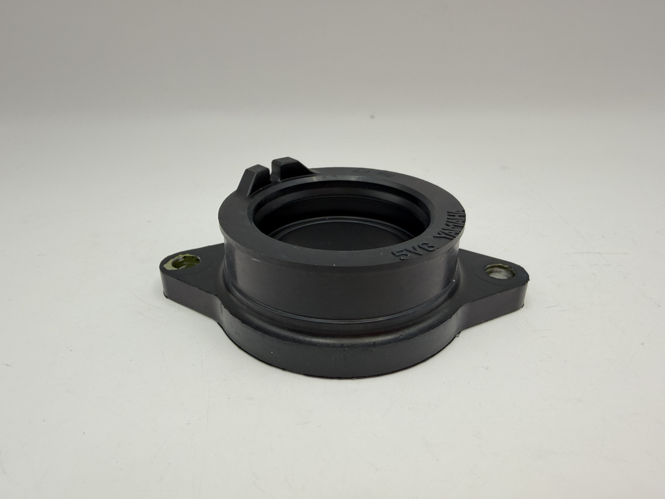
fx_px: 480
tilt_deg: -27.2
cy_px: 250
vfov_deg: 54.9
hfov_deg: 69.4
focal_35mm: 25
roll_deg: +0.3
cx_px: 332
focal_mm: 2.22
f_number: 2.2
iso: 64
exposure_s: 1/121
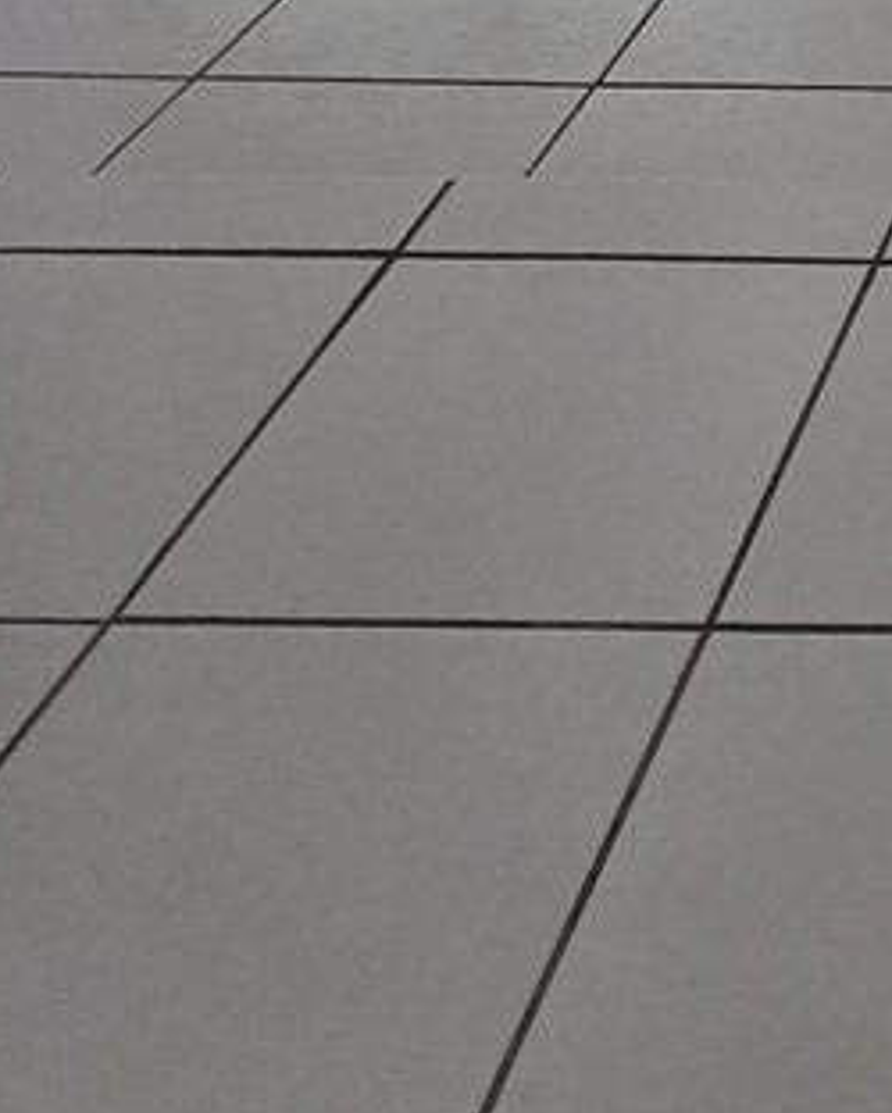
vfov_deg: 24.3
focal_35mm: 65
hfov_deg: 18.6
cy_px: -442
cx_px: 1581
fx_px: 2143
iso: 250
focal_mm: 2.2
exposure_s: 1/120
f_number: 2.2
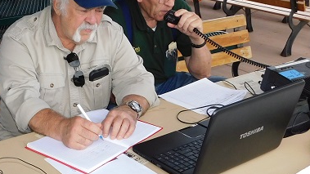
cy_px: 96
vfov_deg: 19.7
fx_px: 501
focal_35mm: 61
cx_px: 65
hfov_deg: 33.4
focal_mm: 4
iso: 125
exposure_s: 1/500
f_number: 3
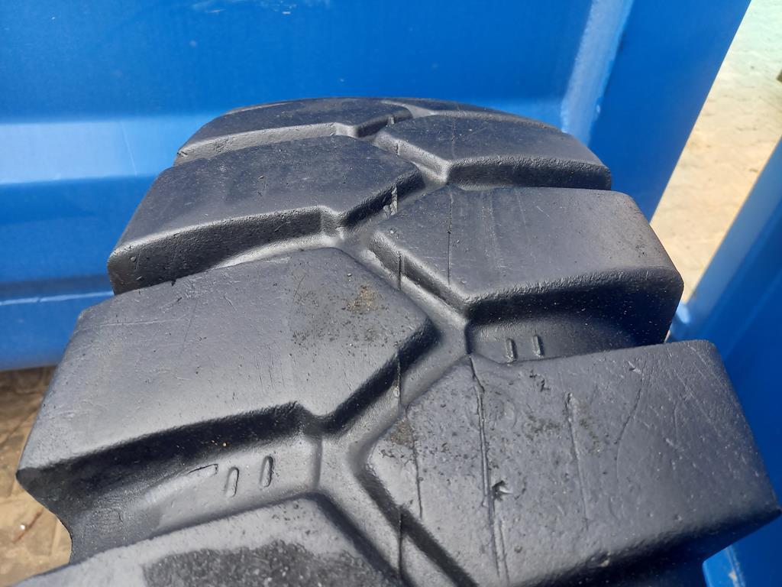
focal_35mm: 25
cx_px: 391
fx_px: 565
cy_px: 294
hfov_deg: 69.4
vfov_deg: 54.9
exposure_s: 1/100
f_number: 1.8
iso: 100
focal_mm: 4.65
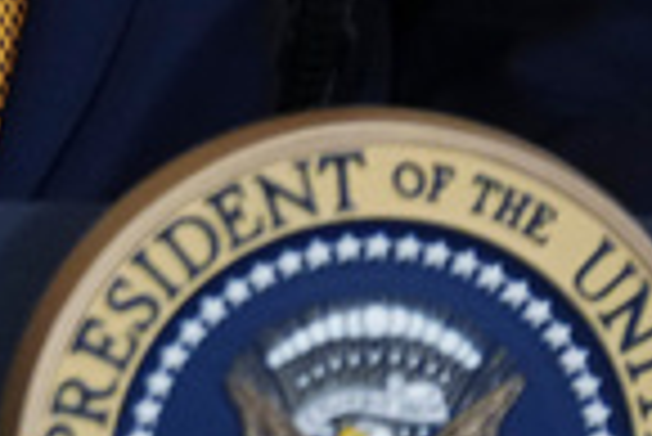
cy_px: -593
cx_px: -1380
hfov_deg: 1.8
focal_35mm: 1122
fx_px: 20341
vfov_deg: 1.2
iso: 3200
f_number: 3.2
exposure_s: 1/400
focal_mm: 159
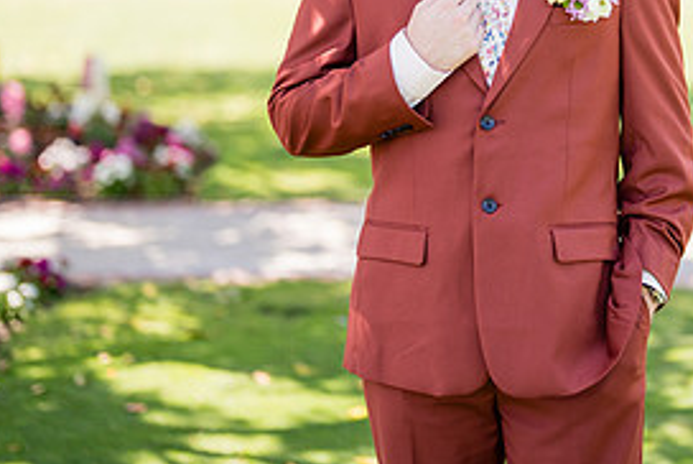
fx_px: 2178
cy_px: 17
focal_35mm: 113
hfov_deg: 17.9
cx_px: 542
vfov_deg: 12.0
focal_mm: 50
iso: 200
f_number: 1.2
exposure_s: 1/2500
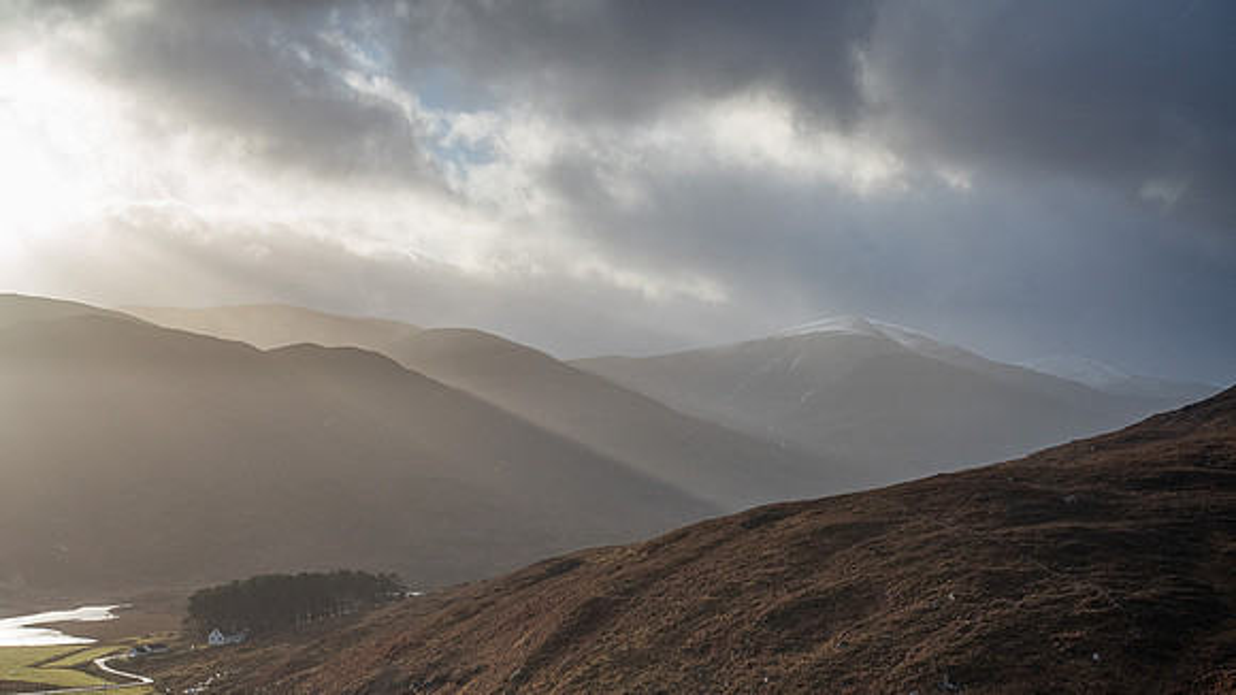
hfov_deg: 38.2
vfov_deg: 21.9
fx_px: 1785
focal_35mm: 54
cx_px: 618
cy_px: 461
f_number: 5.6
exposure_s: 1/250
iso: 200
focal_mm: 25
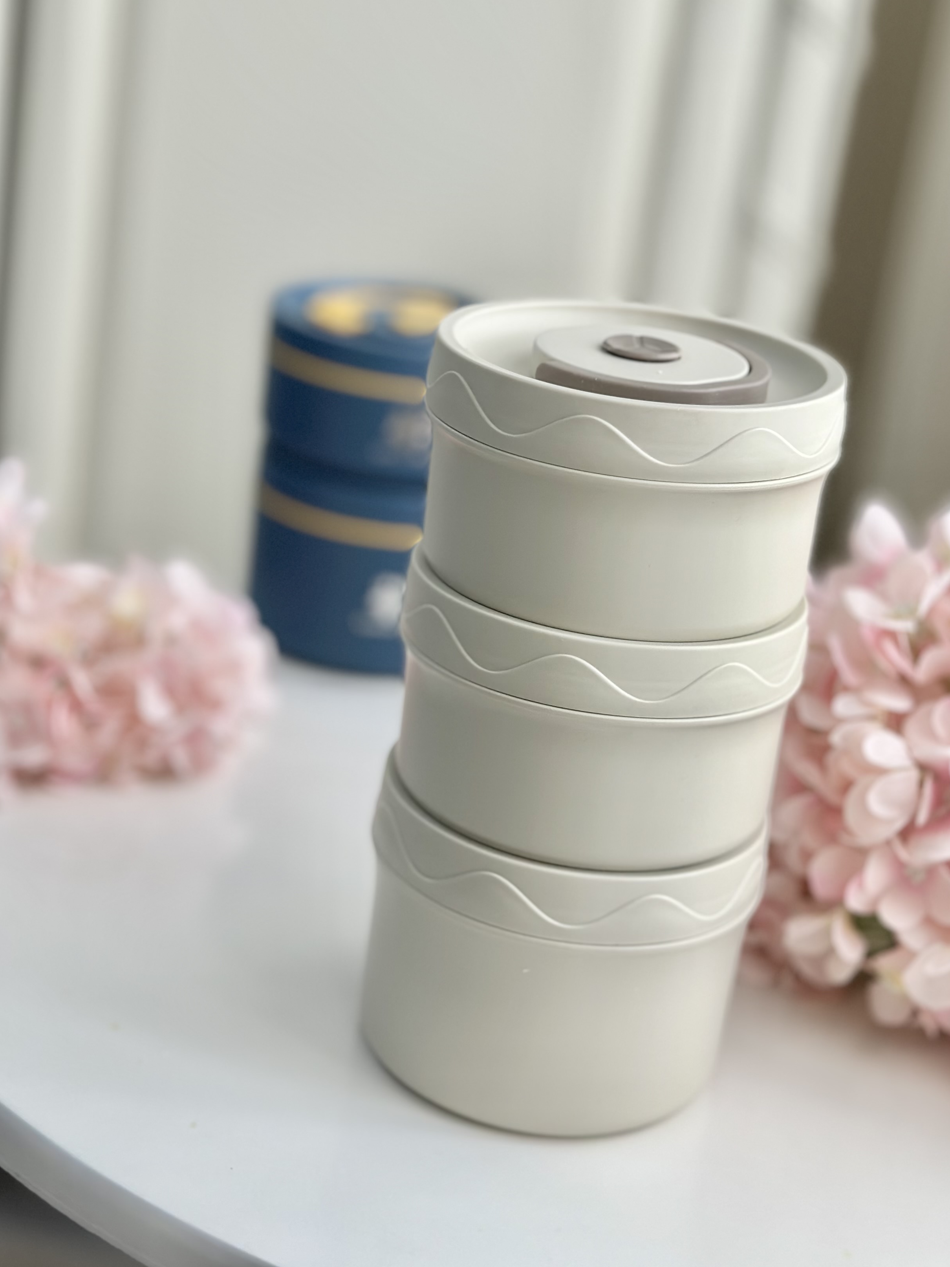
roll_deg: -8.5
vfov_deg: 32.1
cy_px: 494
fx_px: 2196
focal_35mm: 60
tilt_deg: -18.8
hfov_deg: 24.4
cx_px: 561
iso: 64
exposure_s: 1/166
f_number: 1.78
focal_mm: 6.86
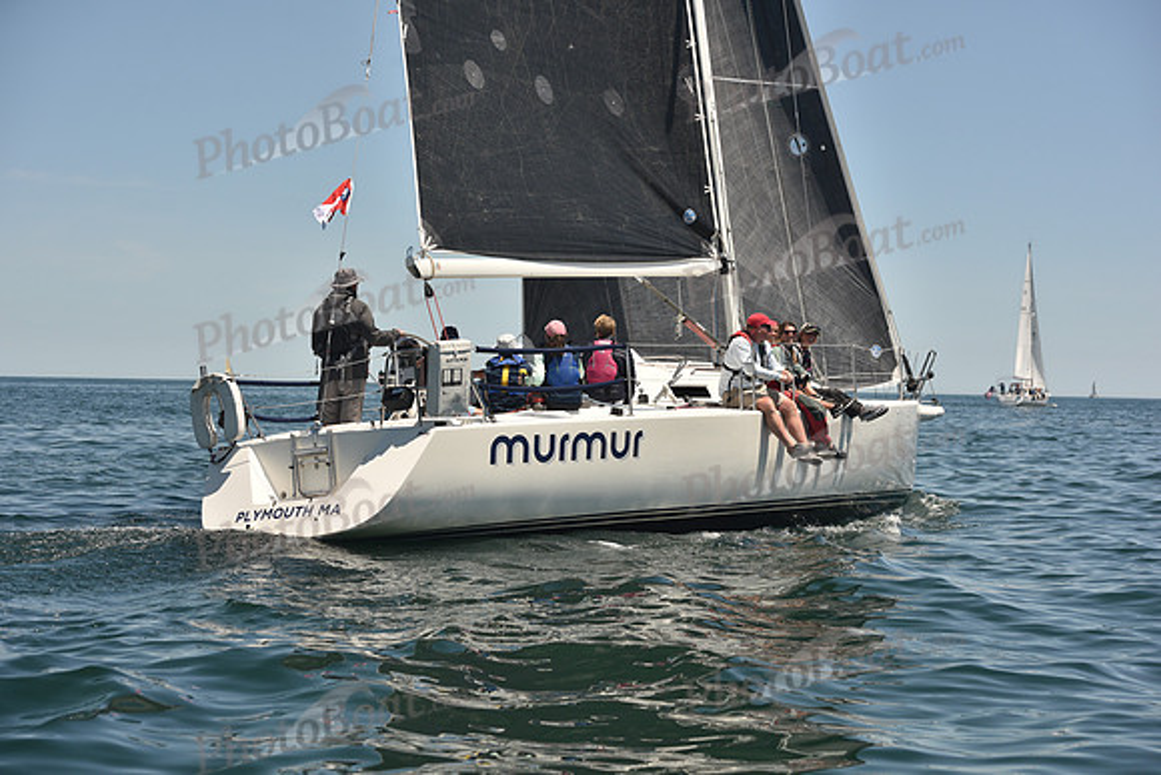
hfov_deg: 28.8
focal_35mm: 70
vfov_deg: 19.5
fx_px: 2258
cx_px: 580
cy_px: 388
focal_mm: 70
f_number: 5.6
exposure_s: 1/800
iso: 250
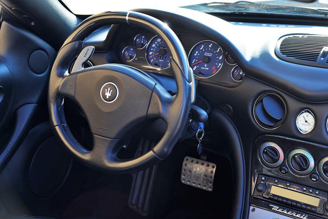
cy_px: 110
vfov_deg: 21.0
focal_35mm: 65
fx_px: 593
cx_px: 164
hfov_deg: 30.9
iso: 250
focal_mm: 65
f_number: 5
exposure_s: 1/100
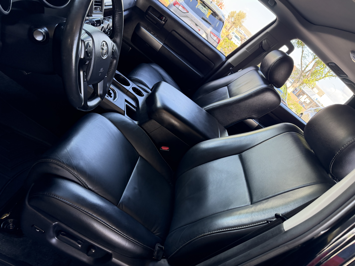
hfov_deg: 71.6
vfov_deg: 56.8
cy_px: 133
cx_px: 178
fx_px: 246
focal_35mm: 24
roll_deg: -43.8
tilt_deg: -24.8
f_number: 1.78
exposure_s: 1/180
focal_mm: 6.76
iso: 200
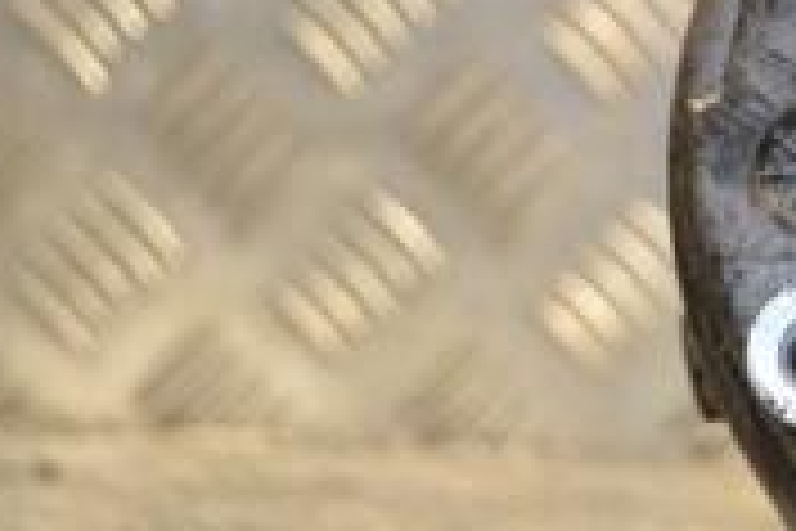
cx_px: 1066
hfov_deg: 11.5
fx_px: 3825
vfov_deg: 7.9
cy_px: 135
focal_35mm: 173
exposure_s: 1/80
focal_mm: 34
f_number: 5
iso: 400
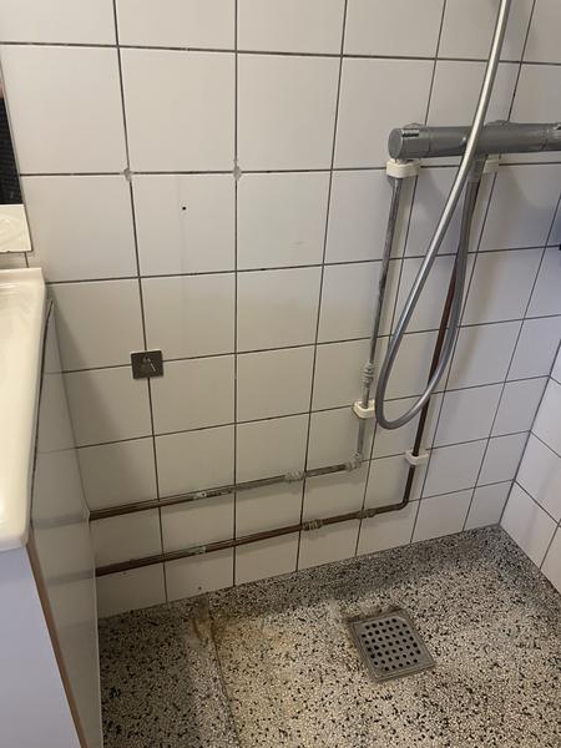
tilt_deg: -30.2
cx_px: 280
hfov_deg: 53.1
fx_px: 562
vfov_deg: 67.3
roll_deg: -2.0
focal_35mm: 26
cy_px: 374
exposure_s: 1/59
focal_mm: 4.2
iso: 320
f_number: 1.6
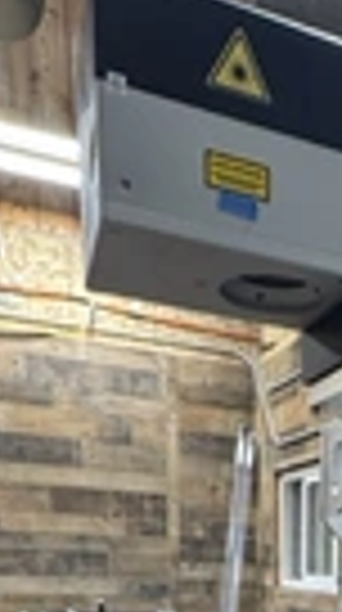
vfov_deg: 35.4
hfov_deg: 24.8
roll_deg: -1.8
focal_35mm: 45
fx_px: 729
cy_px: 742
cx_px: 364
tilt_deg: -13.5
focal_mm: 2.22
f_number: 2.2
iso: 250
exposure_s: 1/120
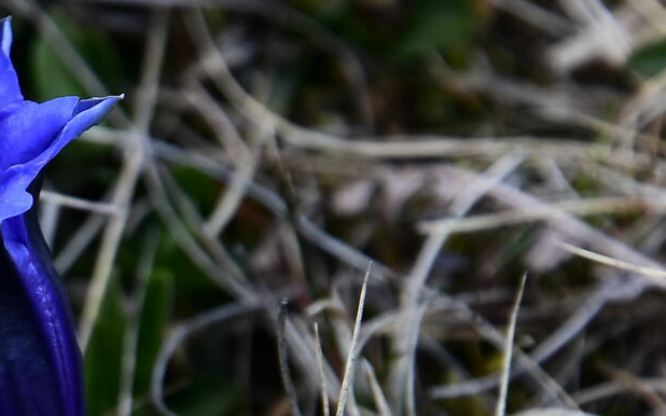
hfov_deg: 1.8
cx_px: -375
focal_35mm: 1188
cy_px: 212
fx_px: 21559
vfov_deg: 1.1
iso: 400
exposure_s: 1/160
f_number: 9
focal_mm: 300
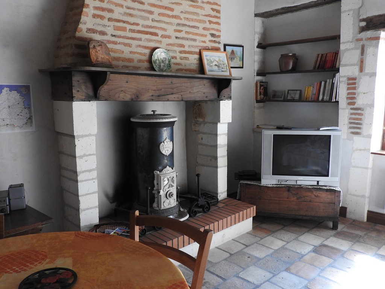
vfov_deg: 46.8
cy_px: 144
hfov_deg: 60.0
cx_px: 192
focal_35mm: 30
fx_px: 334
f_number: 4
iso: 360
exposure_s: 1/30
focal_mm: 5.4
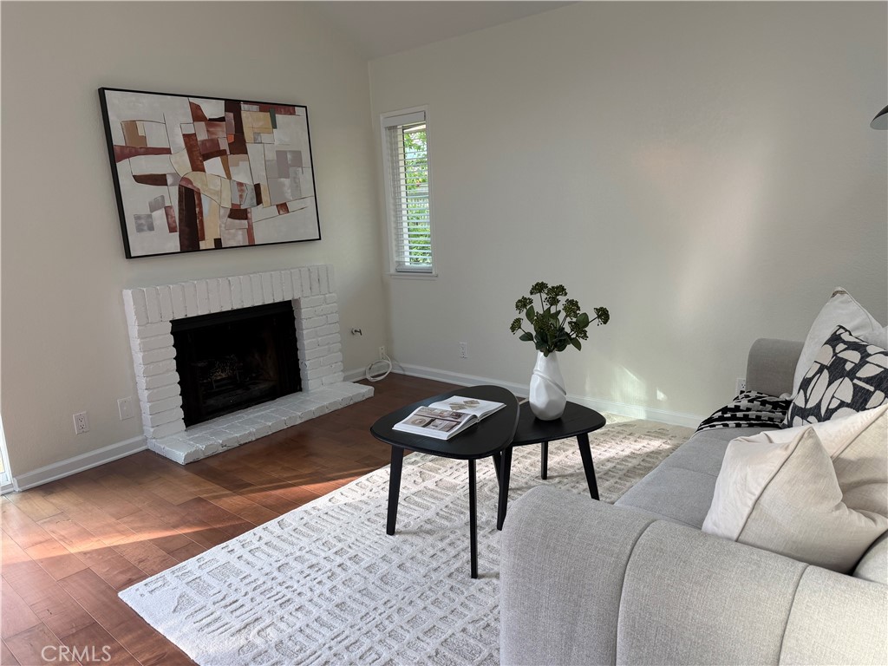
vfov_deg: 56.8
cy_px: 333
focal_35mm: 24
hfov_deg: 71.6
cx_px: 444
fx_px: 616
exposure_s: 1/121
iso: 125
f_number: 1.78
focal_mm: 6.76
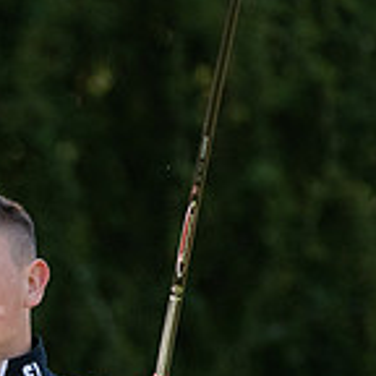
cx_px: -154
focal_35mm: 1383
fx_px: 16996
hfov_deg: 1.3
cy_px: 497
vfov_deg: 1.3
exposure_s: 1/2500
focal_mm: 270
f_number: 6.3
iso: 2000
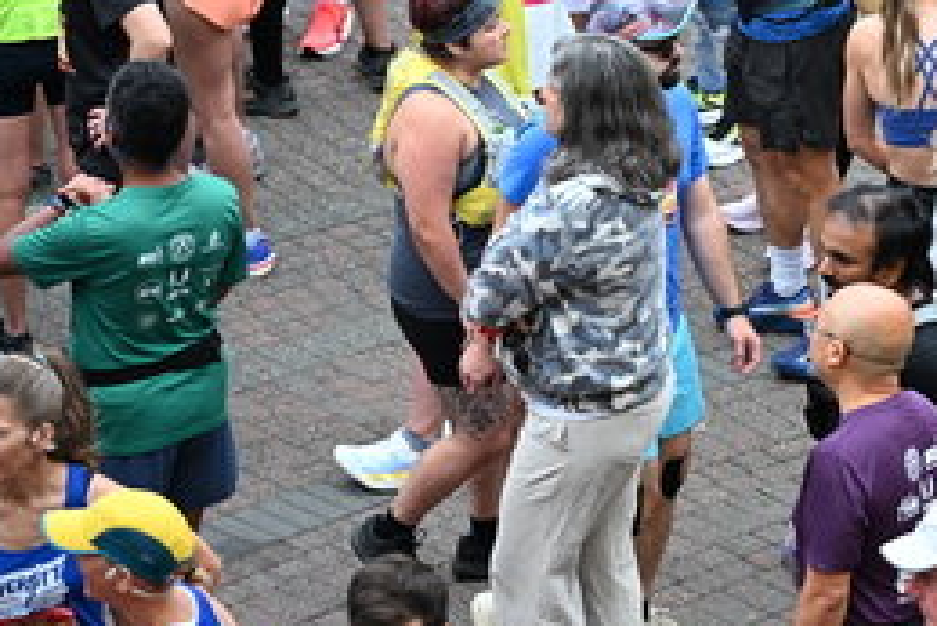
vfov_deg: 5.4
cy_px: 100
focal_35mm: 255
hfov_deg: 8.0
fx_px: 6641
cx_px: 984
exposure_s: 1/400
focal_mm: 120
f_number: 4
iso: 2000
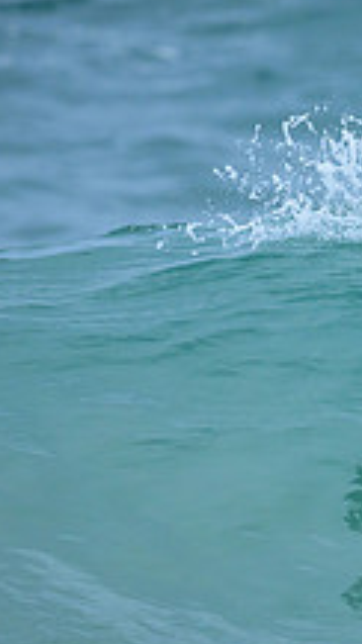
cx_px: 720
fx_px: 46758
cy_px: 410
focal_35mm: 2739
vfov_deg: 0.8
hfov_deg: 0.4
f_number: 6.3
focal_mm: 800
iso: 560
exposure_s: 1/2500
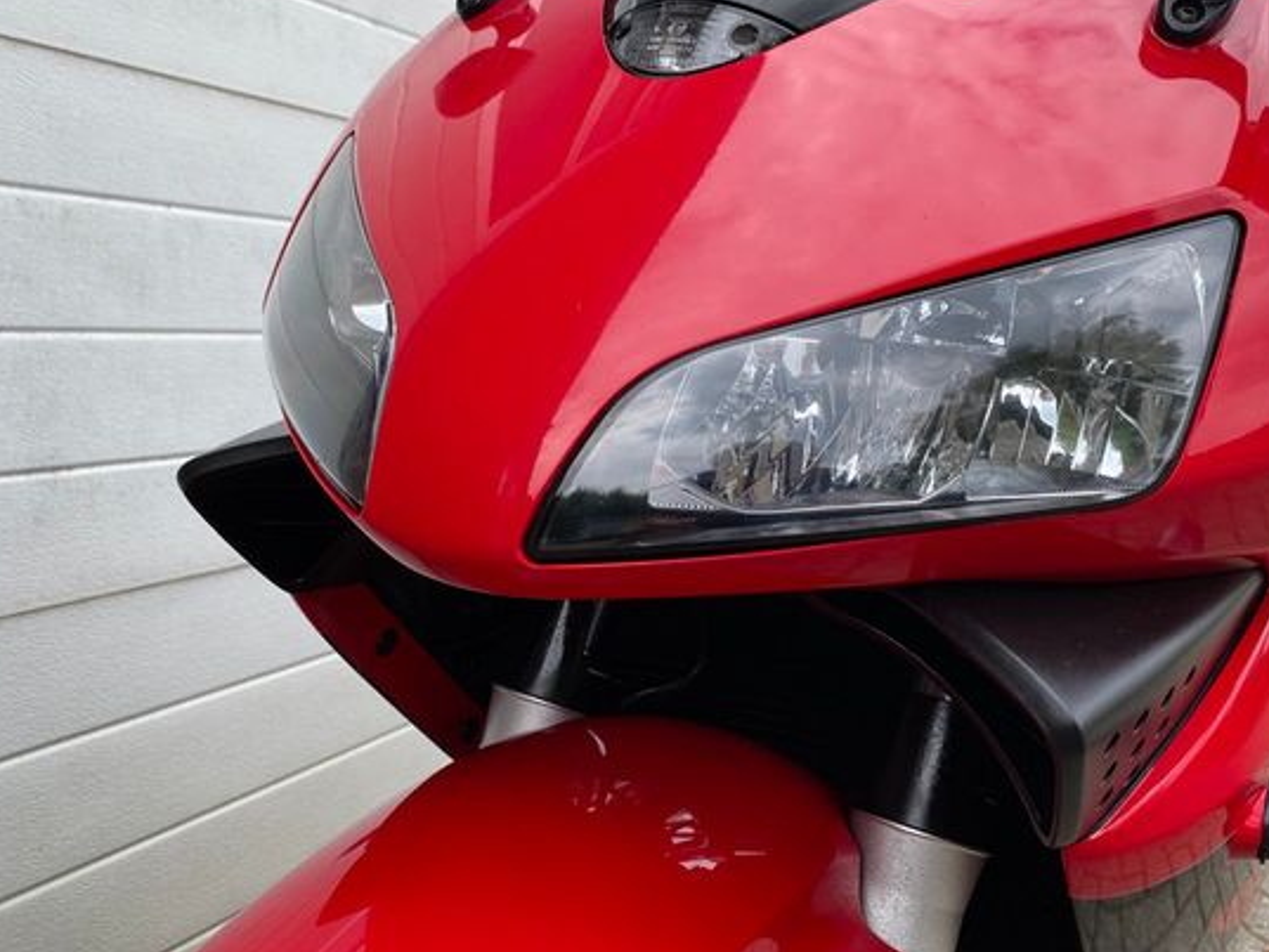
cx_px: 735
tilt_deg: -3.3
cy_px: 390
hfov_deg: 58.1
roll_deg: -1.0
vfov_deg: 45.3
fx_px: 1137
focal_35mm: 31
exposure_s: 1/582
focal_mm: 4.25
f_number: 1.8
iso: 32
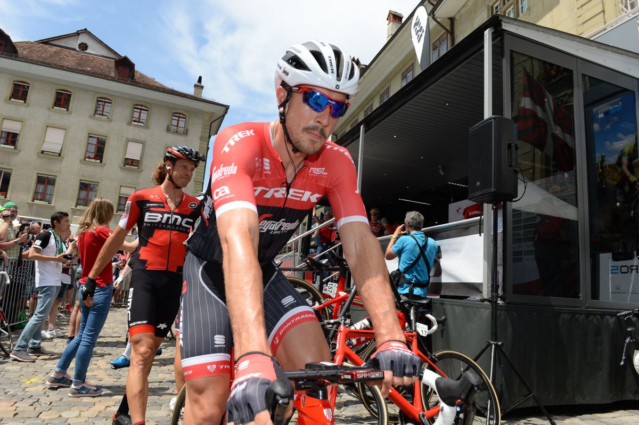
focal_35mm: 24
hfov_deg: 73.8
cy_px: 212
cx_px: 320
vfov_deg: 53.1
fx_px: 426
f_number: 10
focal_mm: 24
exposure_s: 1/250
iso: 200
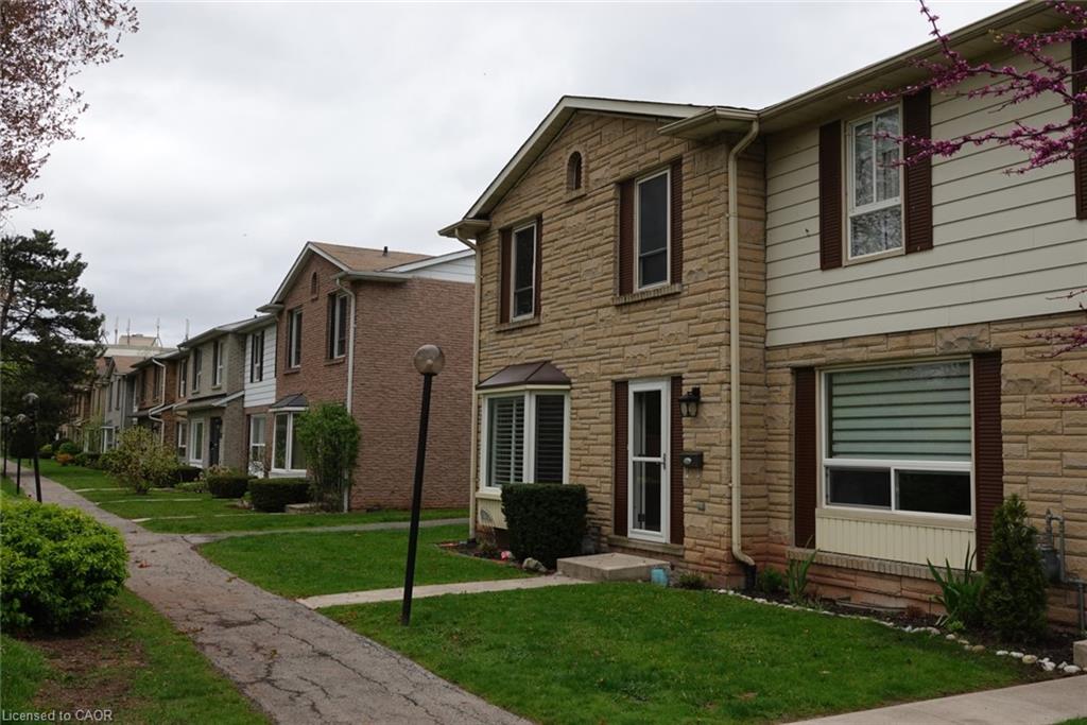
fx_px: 996
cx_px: 544
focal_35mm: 33
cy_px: 362
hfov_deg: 57.2
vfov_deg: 40.0
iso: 100
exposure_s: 1/200
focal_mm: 12.04
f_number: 4
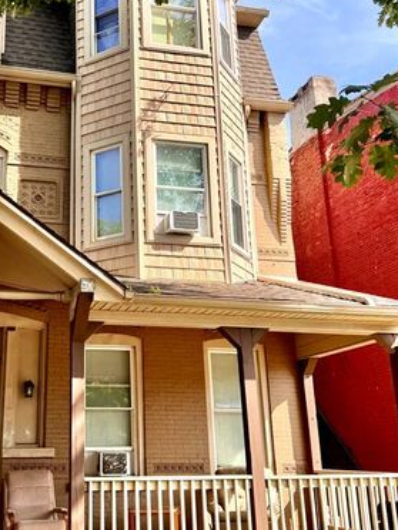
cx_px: 96
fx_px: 659
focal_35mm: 43
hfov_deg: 32.9
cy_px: 239
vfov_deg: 43.8
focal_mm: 6.76
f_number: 1.78
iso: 80
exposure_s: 1/1721
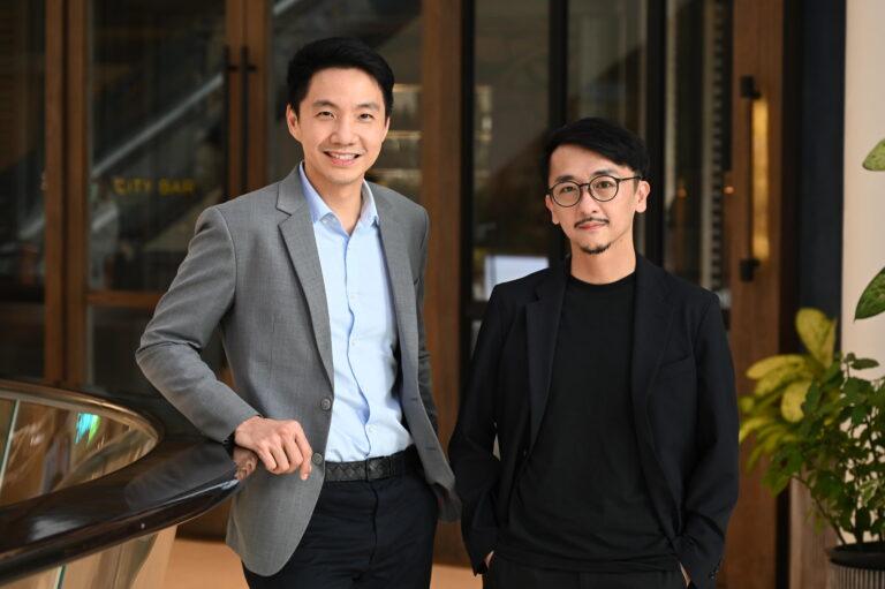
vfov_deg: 14.8
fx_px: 2260
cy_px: 294
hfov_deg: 22.2
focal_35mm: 92
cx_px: 442
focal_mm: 92
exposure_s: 1/160
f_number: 4.5
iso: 2000
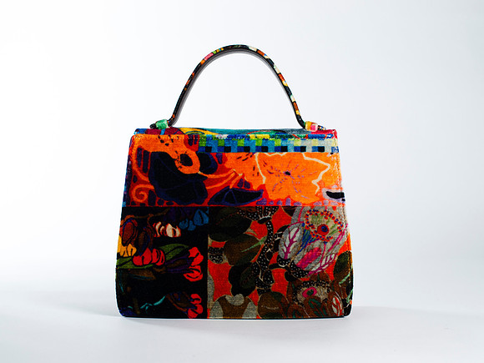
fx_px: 760
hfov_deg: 35.3
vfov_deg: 26.9
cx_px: 242
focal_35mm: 54
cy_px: 182
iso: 200
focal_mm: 50
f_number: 7.1
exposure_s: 1/200
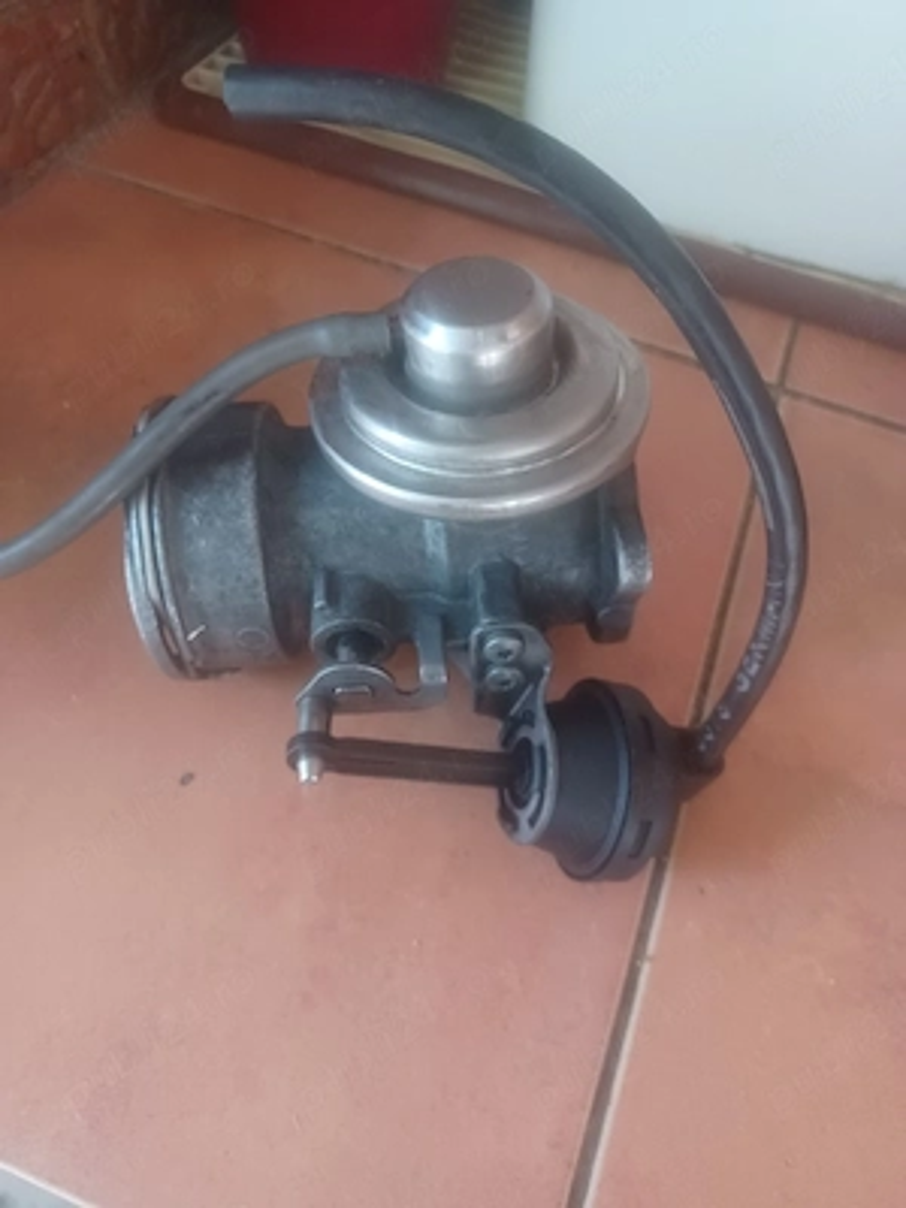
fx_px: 872
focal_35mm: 25
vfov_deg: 69.4
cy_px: 604
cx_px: 453
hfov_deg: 54.9
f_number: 1.8
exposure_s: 1/33.4
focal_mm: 4.6
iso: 320
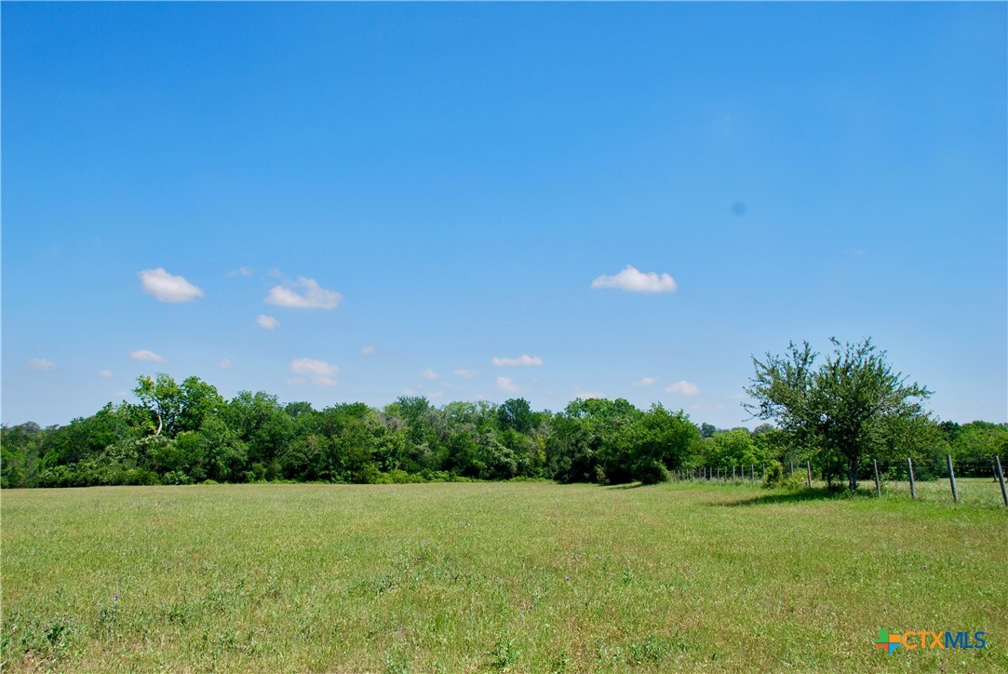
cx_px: 504
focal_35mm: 33
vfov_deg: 40.0
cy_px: 337
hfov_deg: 57.2
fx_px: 925
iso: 100
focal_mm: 22
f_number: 8
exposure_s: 1/250
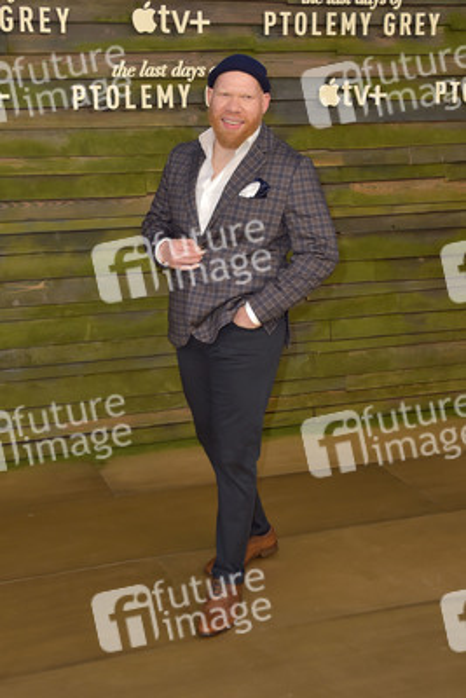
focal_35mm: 44
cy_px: 349
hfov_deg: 30.5
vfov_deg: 44.5
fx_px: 854
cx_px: 233
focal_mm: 44
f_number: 7.1
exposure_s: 1/250
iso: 320
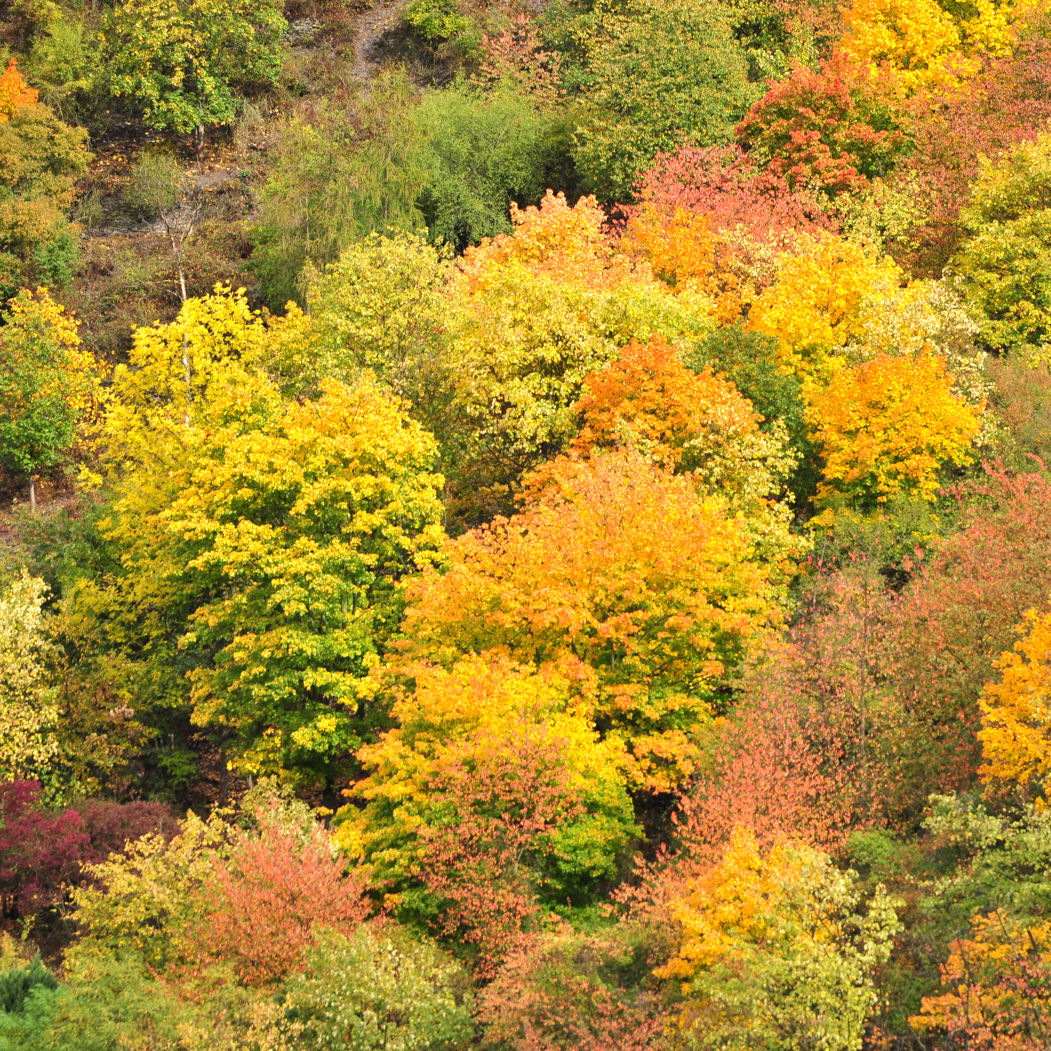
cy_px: 526
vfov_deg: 4.6
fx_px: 13191
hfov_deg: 4.6
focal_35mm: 384
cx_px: 715
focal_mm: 200
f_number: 4
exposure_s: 1/2500
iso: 400
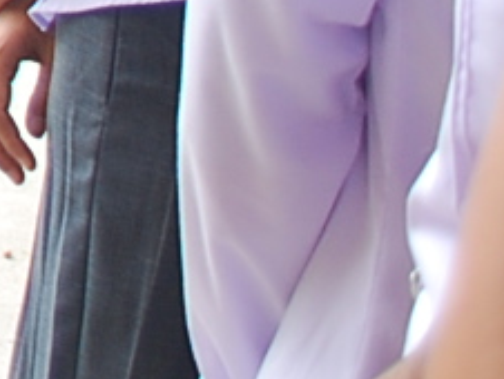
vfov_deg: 5.6
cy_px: -829
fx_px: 3600
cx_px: -1340
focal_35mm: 247
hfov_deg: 6.7
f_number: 5
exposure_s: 1/100
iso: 200
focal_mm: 20
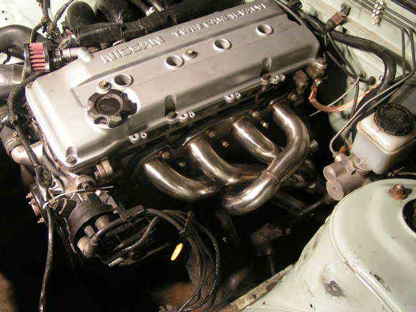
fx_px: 457
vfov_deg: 37.7
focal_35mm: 38
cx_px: 208
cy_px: 156
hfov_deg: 49.0
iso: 160
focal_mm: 5.8
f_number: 2.8
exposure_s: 1/40
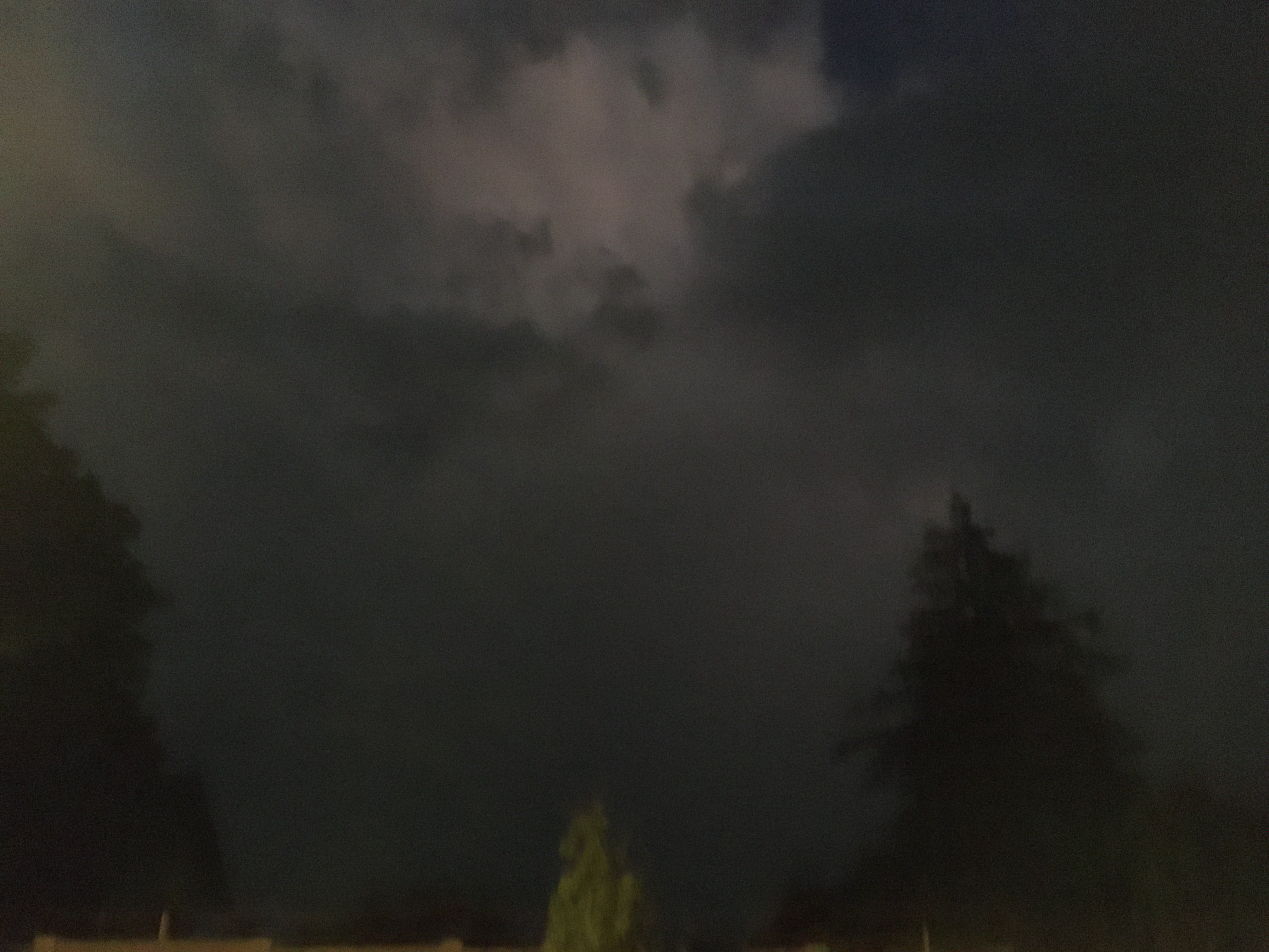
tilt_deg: +24.1
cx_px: 634
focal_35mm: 29
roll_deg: +0.4
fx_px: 1063
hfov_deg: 61.7
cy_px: 476
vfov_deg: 48.2
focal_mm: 4.15
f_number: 2.2
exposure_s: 1/15
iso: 2000
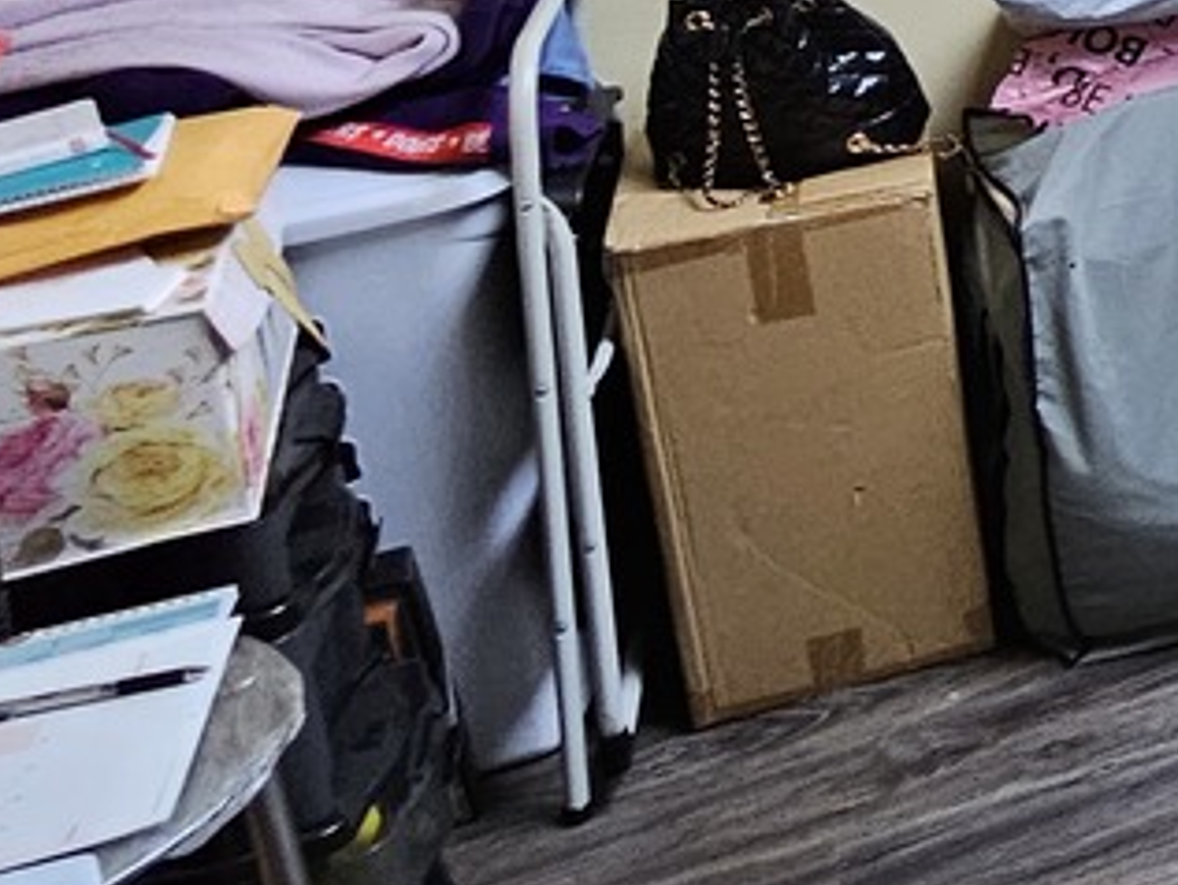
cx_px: 2378
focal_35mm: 59
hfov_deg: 19.0
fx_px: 2009
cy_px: -152
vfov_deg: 23.0
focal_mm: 2.2
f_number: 2.2
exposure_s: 1/40
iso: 400
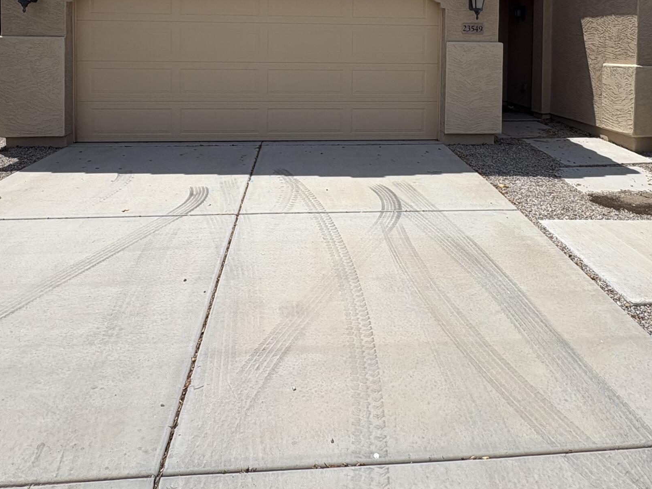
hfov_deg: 67.2
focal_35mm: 26
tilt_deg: -0.5
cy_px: 56
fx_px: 490
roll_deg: -1.0
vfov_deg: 48.0
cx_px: 345
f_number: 2.2
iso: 50
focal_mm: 2.22
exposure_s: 1/2342
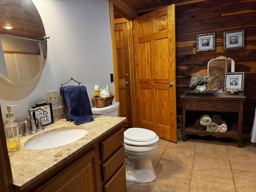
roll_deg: +3.2
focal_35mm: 24
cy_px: 96
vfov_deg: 56.8
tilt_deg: -8.5
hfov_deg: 71.6
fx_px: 177
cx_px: 128
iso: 200
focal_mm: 6.76
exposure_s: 1/120
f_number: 1.78
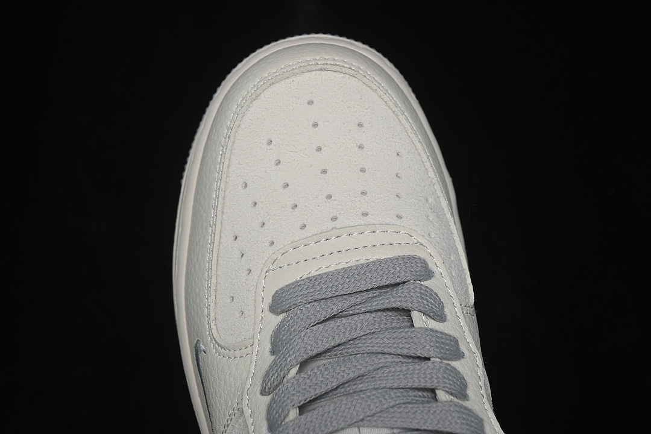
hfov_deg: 27.0
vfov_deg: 18.2
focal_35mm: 75
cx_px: 326
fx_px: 1356
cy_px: 217
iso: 160
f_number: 7.1
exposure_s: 1/80
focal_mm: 50
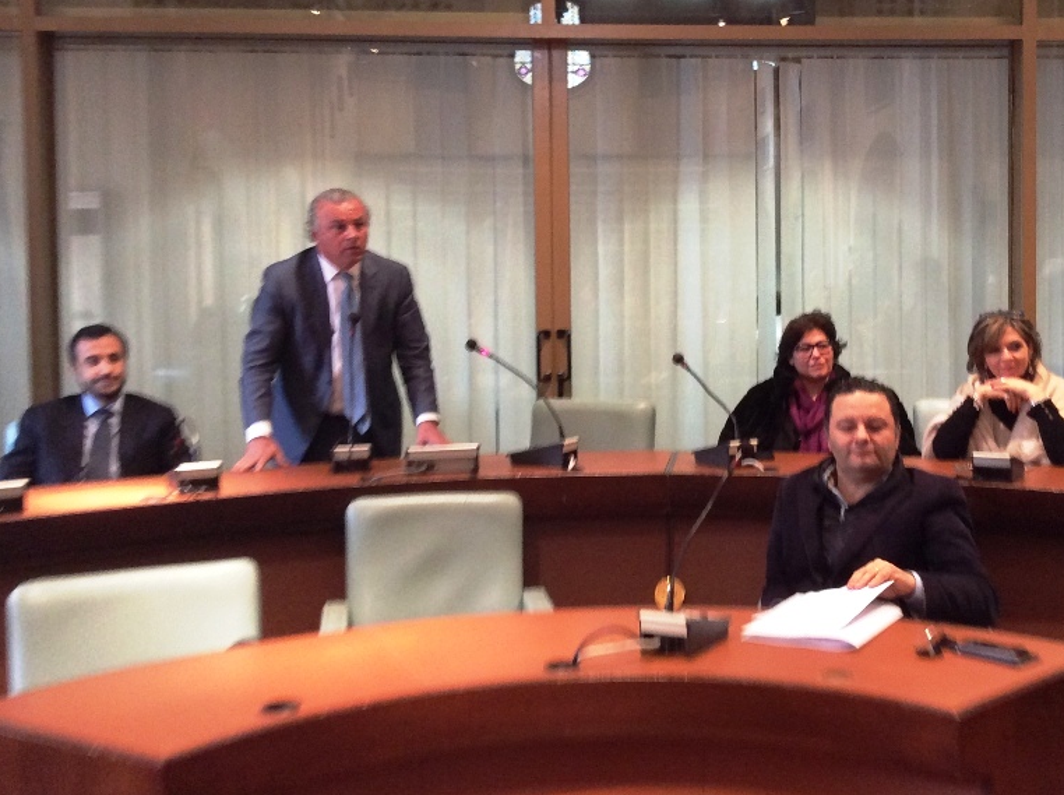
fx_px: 1320
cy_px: 302
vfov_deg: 33.4
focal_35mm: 43
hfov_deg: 43.5
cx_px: 676
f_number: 2.4
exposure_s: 1/25
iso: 160
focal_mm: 3.3
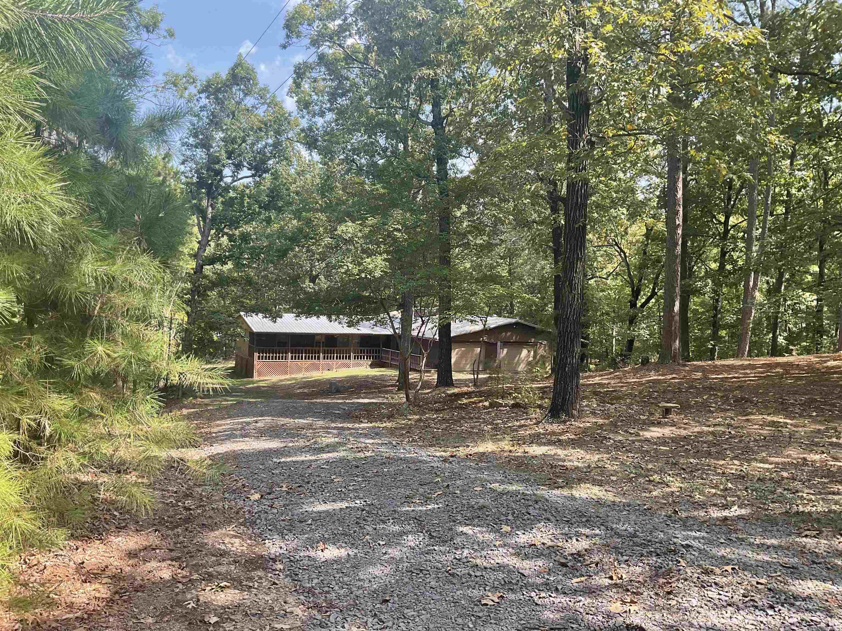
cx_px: 421
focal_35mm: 29
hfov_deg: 61.7
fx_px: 705
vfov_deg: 48.2
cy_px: 316
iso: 16
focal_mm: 3
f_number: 1.8
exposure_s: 1/225
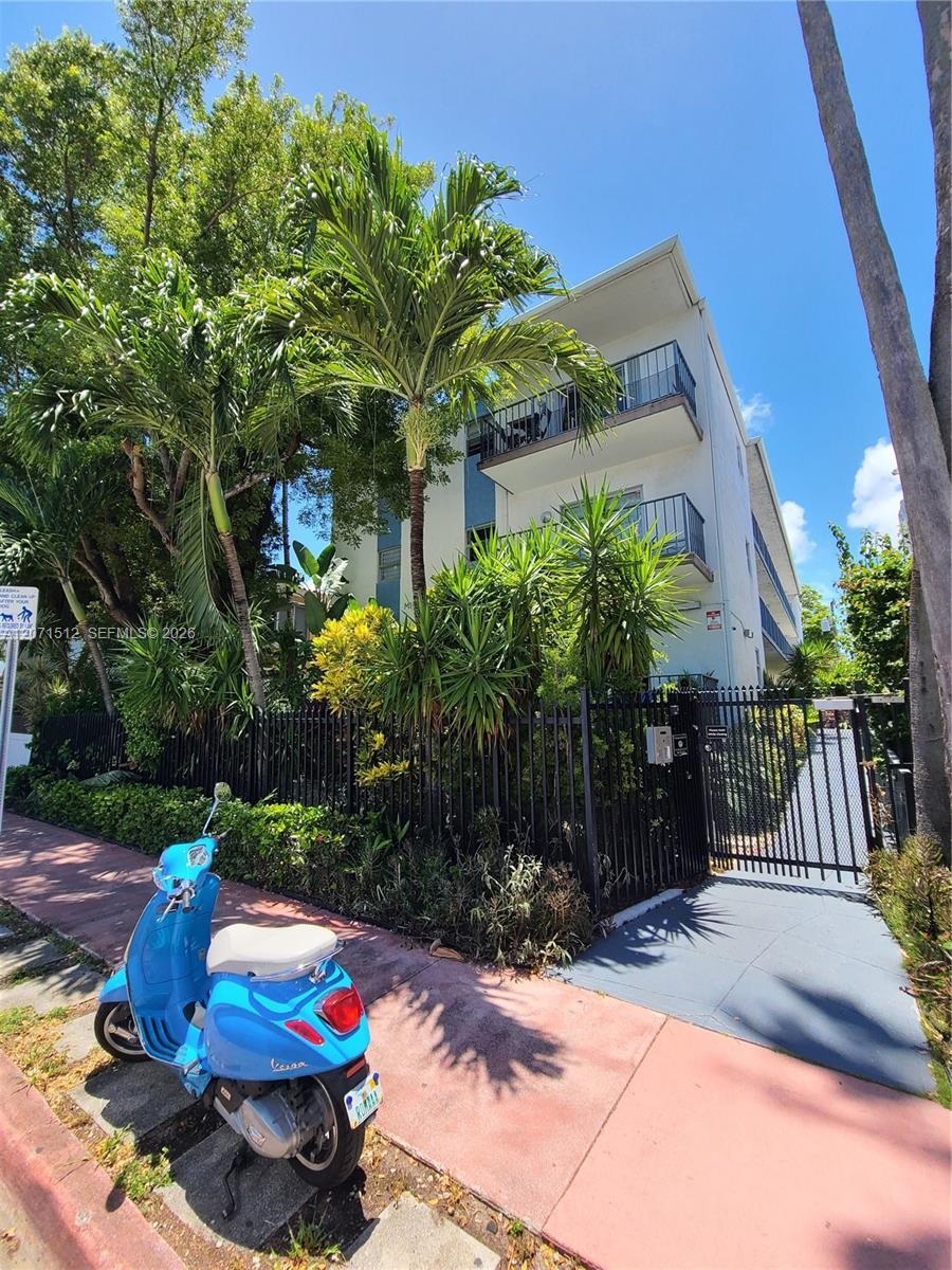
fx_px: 477
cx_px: 476
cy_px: 635
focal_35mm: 13
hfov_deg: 89.9
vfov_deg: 106.2
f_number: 2.2
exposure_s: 1/666
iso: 50
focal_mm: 2.2
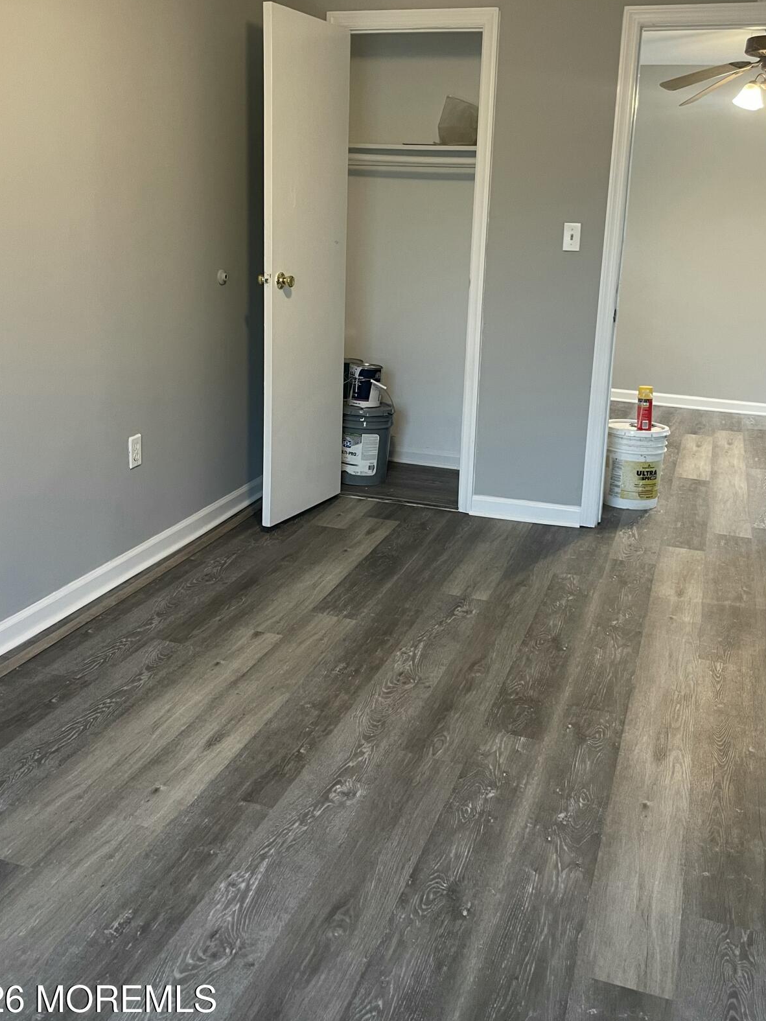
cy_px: 411
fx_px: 974
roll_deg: -0.7
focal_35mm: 33
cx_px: 400
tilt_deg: -10.8
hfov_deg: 42.9
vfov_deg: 55.0
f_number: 1.6
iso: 250
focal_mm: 4.2
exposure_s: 1/60
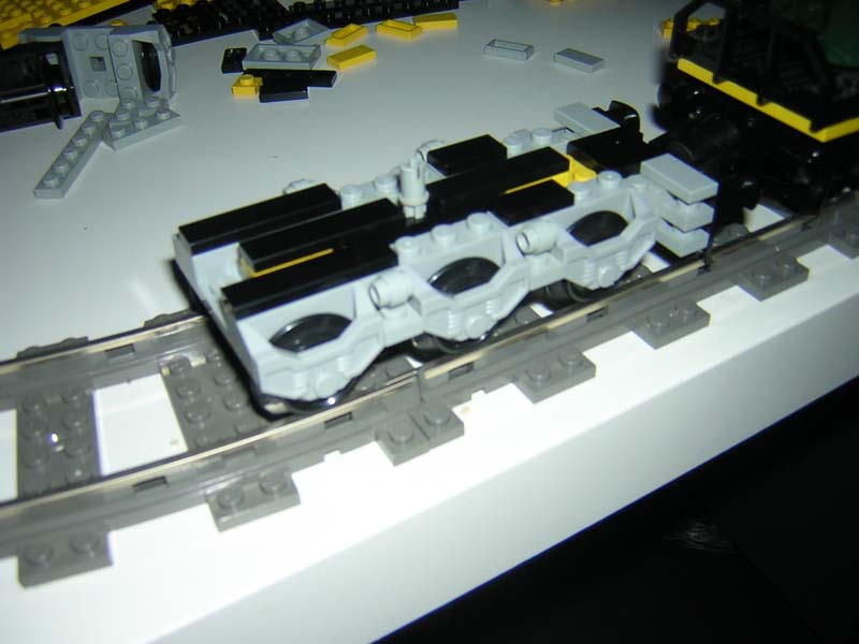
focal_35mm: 36
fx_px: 893
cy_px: 322
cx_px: 430
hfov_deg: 51.4
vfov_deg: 39.7
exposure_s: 1/60.1
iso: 100
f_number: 2.6
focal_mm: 4.7
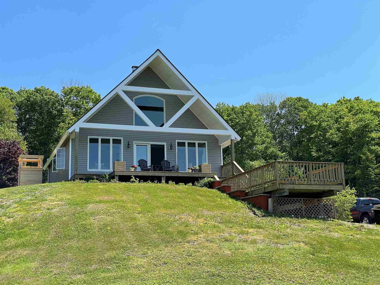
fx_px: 571
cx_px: 190
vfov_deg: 28.0
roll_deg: +1.7
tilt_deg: +12.4
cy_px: 142
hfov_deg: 36.8
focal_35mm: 52
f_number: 2
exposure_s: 1/1453
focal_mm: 6
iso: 25
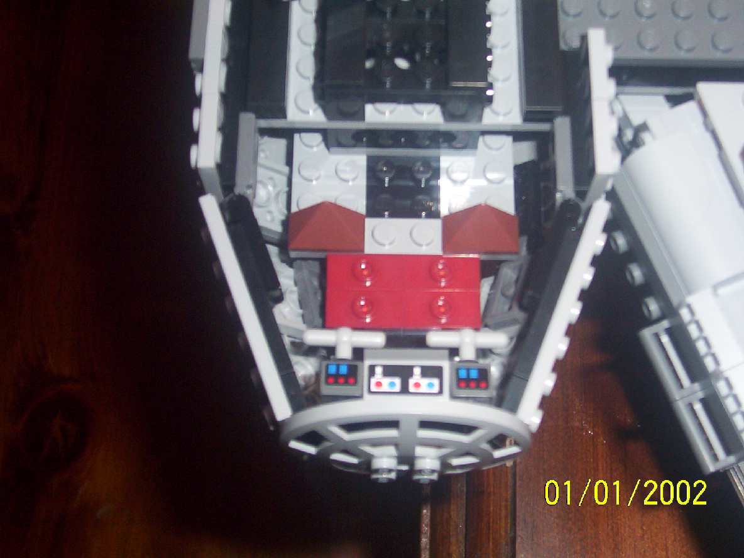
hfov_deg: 37.5
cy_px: 279
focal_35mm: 51
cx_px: 372
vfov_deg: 28.6
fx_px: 1096
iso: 140
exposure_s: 1/37.4
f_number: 3.16
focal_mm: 7.88
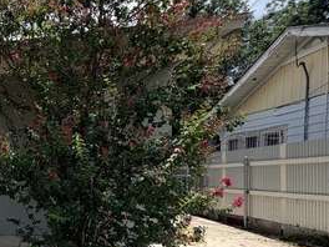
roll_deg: +1.2
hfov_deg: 42.6
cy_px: 186
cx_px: -31
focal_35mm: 34
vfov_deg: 40.6
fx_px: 323
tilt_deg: -2.5
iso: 20
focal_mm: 2.22
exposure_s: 1/901
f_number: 2.2
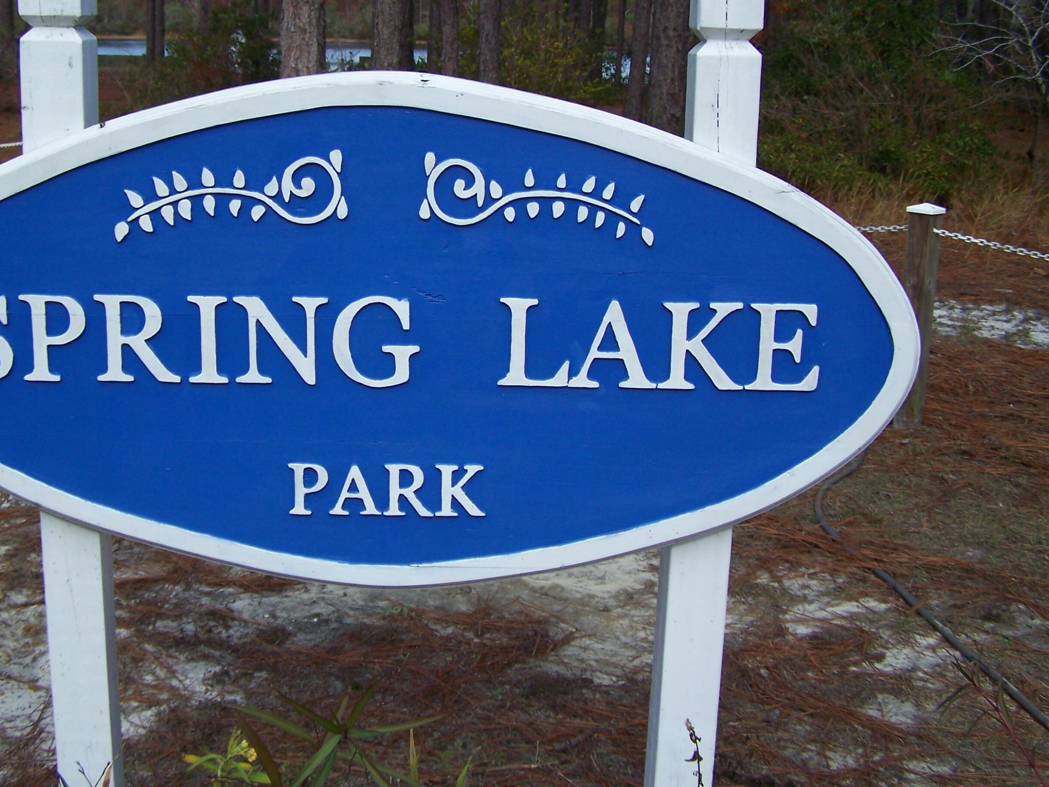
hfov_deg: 40.2
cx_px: 416
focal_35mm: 47
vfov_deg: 30.8
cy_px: 334
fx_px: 1424
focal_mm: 6.3
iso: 64
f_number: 2.8
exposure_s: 1/400
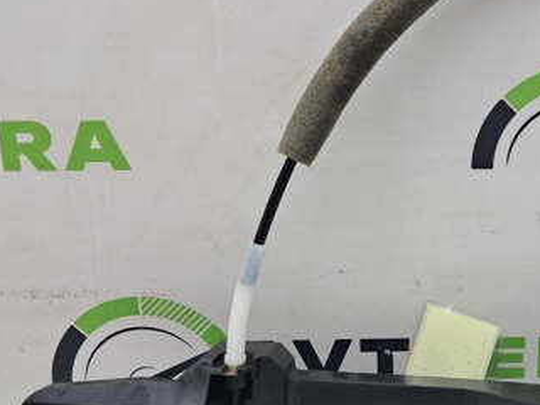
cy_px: 247
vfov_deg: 27.0
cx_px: 454
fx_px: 842
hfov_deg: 34.2
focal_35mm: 54
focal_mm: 4
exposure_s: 1/50
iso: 50
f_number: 1.8
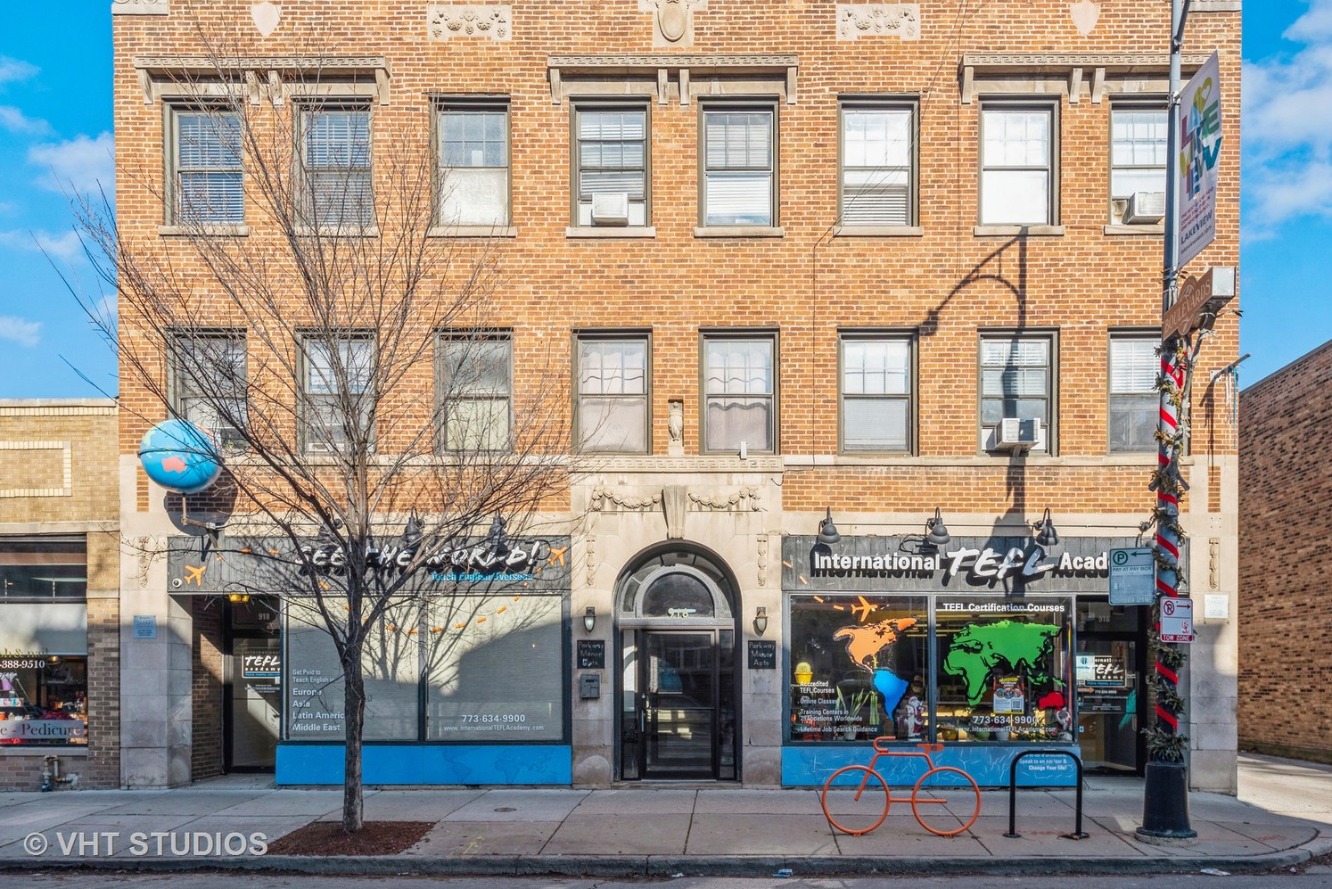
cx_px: 668
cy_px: 412
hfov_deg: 69.4
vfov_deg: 49.5
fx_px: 962
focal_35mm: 26
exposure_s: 1/640
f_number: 8
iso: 250
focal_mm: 24
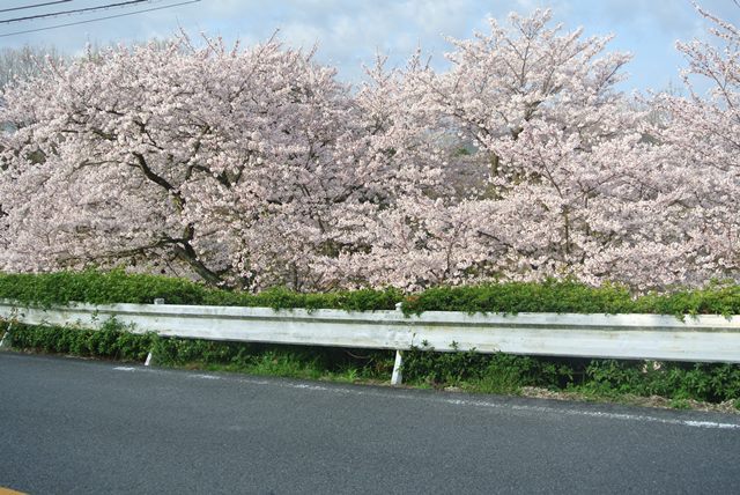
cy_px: 248
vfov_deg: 37.9
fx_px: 720
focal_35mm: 35
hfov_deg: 54.4
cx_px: 370
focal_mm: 13.1
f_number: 4
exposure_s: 1/320
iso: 100
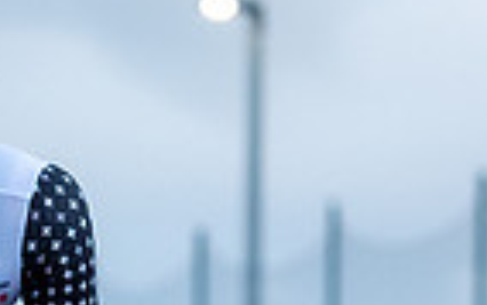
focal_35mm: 620
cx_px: -101
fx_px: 8235
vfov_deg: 2.1
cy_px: 84
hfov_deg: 3.4
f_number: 5
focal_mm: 122
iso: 6400
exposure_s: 1/640
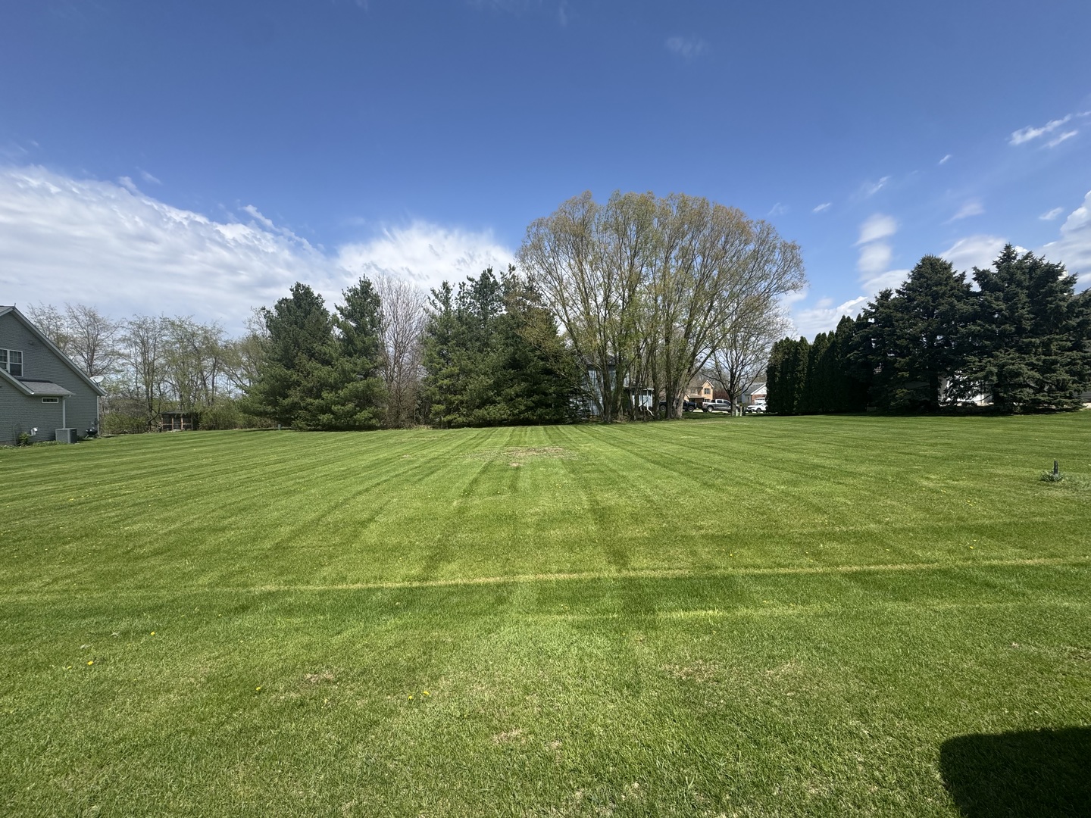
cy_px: 409
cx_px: 546
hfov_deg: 102.1
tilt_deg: -0.7
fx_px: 441
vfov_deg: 85.7
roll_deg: +0.4
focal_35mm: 14
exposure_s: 1/1709
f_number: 2.2
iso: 50
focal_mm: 2.22
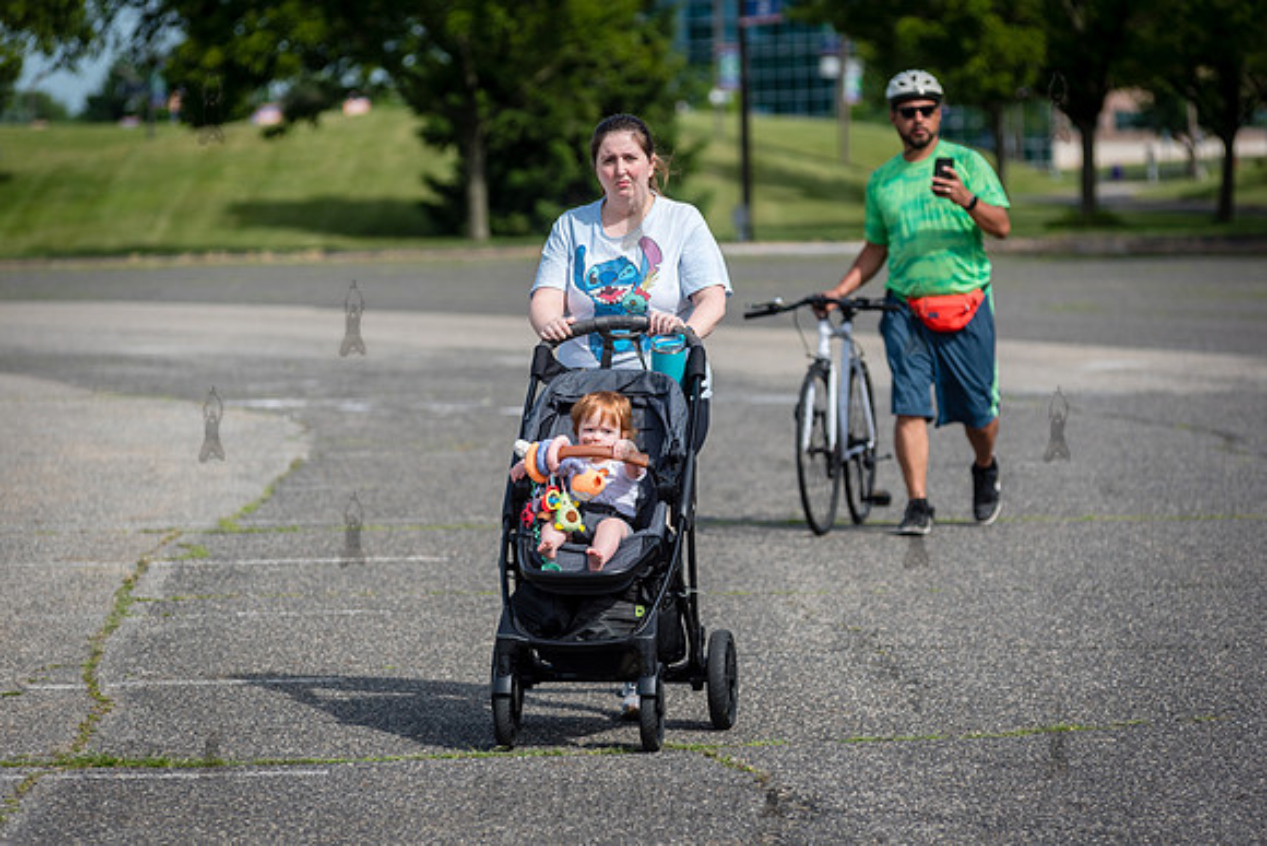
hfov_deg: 11.1
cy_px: 423
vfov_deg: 7.4
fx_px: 6512
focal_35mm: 185
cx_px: 634
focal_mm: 185
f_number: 4.5
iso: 250
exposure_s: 1/2000
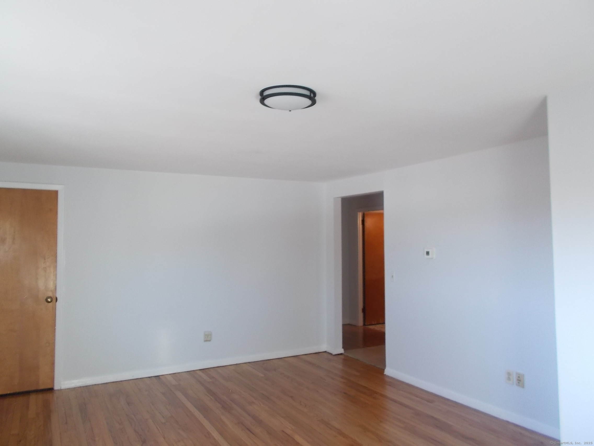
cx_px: 297
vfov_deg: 53.1
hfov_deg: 67.3
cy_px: 223
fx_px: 446
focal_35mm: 26
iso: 200
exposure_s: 1/25
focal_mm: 4.6
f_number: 3.2
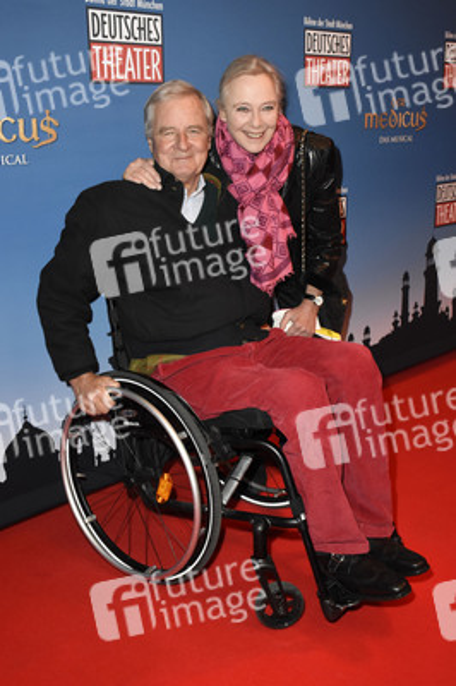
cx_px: 228
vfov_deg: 53.2
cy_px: 343
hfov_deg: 36.8
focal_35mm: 36
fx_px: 685
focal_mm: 24
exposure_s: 1/160
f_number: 6.3
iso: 2500
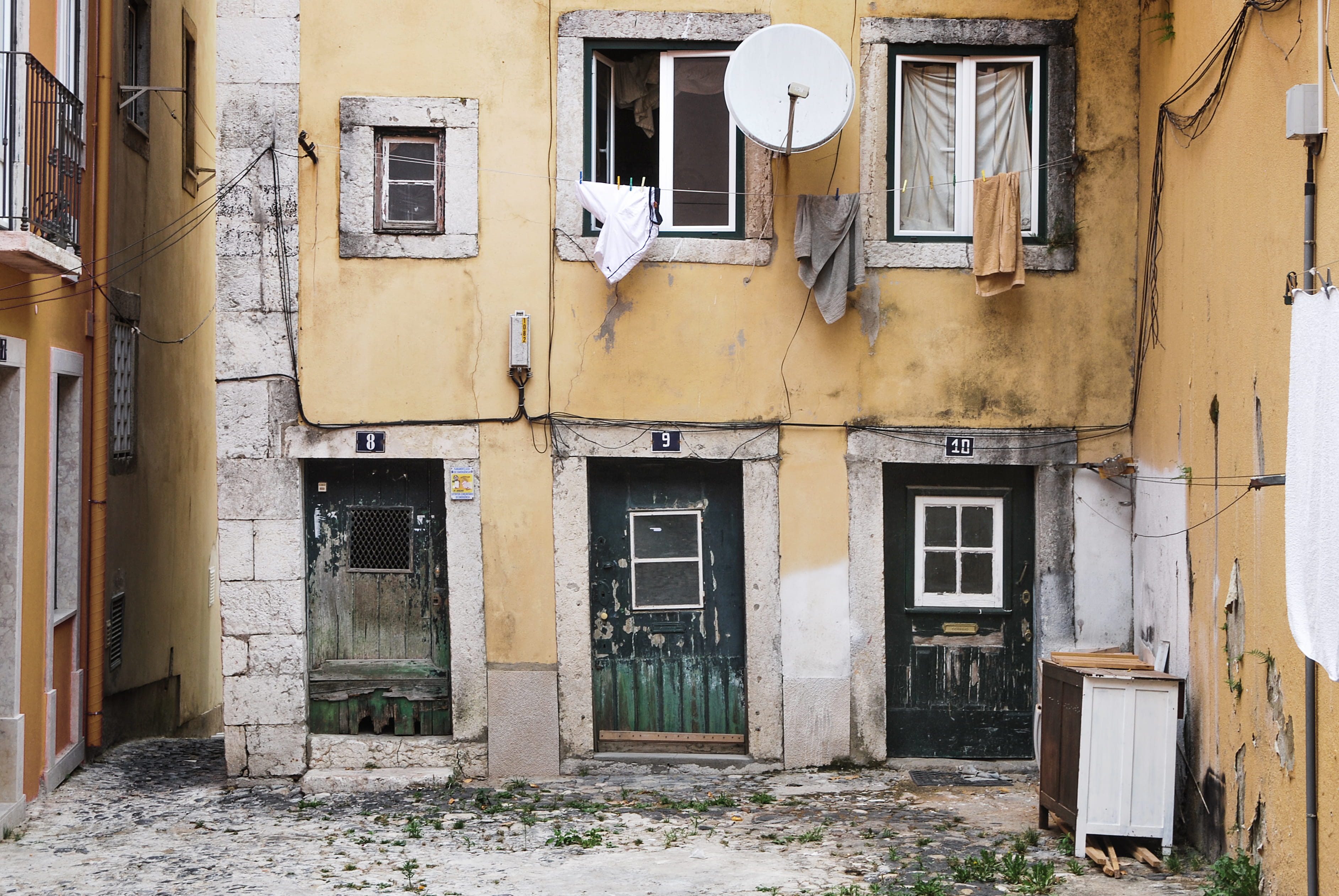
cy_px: 448
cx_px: 670
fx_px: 1899
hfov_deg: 38.8
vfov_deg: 26.6
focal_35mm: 51
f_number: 5.6
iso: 125
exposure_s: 1/125
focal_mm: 34
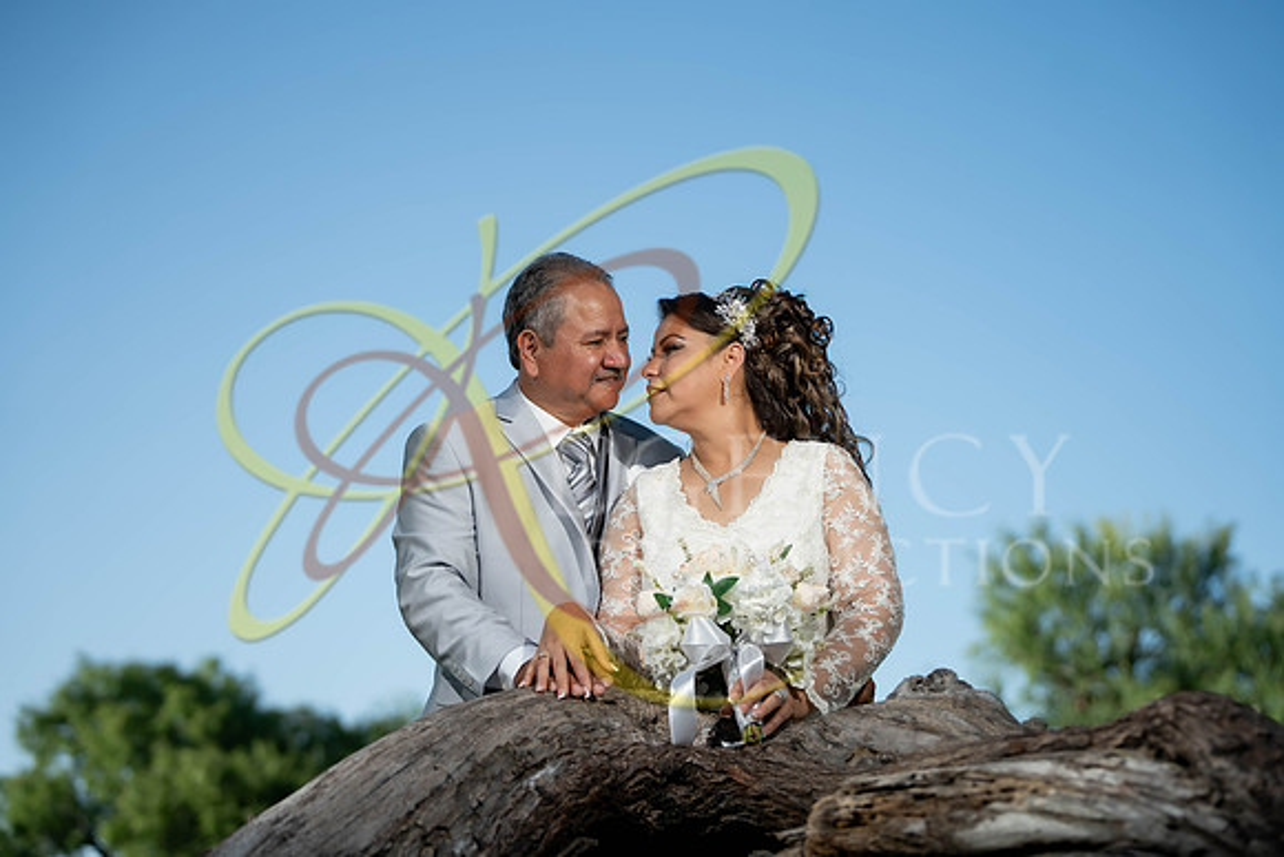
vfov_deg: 21.3
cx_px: 642
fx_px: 2283
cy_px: 428
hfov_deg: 31.4
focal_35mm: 64
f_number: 2.5
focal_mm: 64
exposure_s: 1/2500
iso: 160
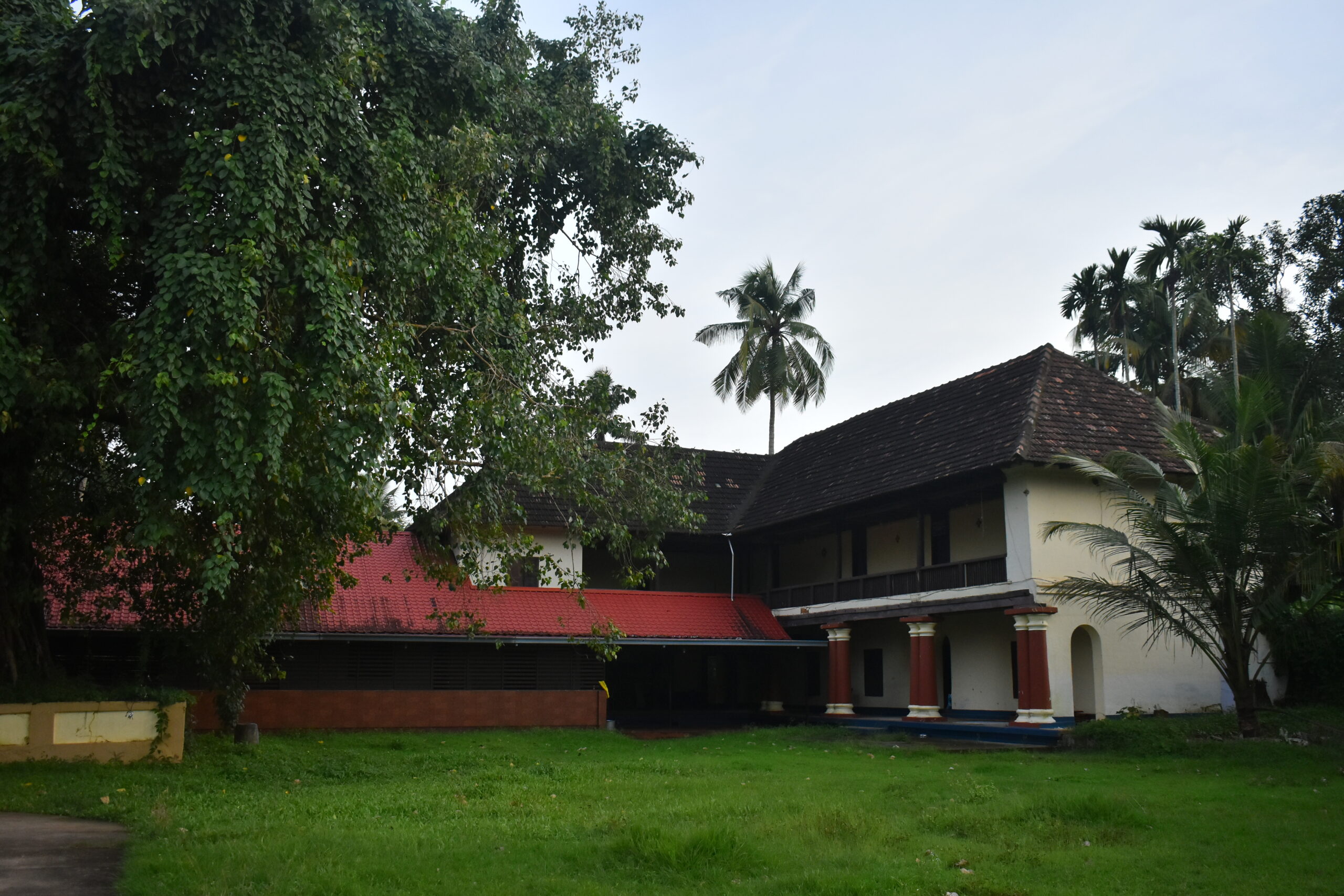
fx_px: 1288
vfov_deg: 38.4
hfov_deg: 55.1
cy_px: 448
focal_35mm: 34
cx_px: 672
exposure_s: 1/1250
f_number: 3.8
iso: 800
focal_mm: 23
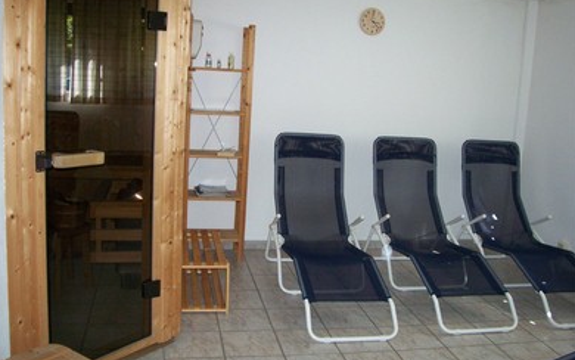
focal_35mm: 37
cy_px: 167
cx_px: 285
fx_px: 580
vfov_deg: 34.4
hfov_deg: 52.7
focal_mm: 5.6
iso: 160
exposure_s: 1/60
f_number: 2.7
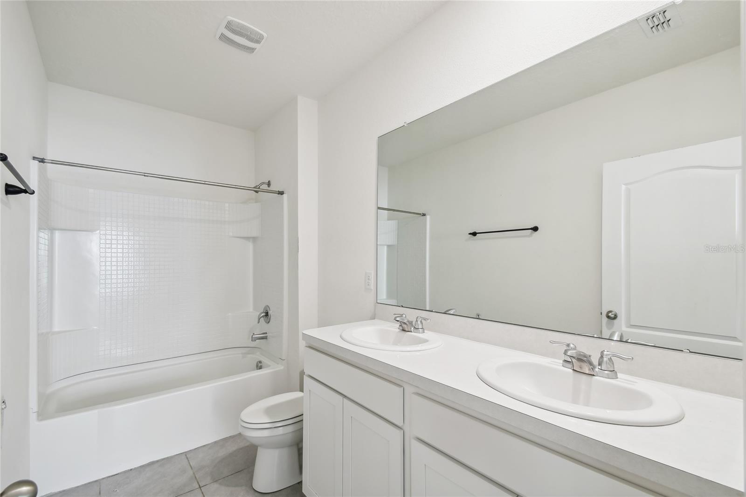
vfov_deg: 77.3
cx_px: 373
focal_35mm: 15
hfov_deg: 100.4
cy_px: 248
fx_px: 311
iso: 100
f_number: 7.1
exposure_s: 1/6
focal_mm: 10
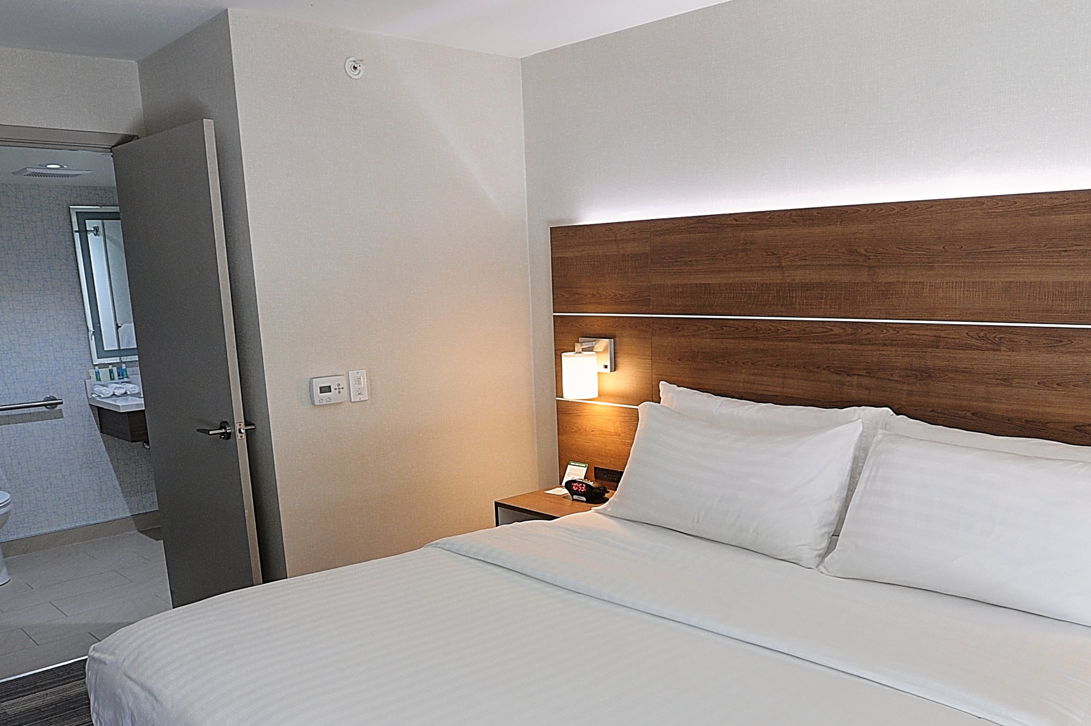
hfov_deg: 46.3
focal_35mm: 42
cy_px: 485
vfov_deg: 31.6
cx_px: 606
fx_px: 1272
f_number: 7.1
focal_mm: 24
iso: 800
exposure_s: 1/15
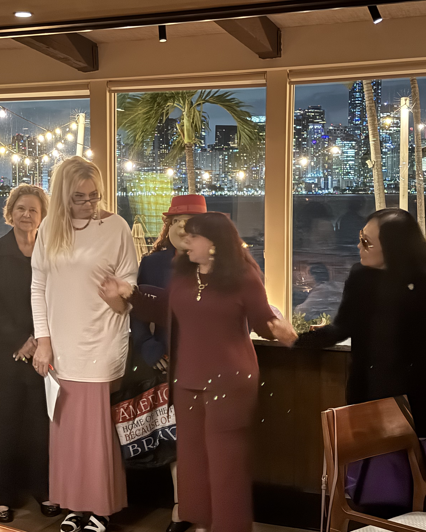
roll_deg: +0.8
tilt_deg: -4.7
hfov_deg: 24.0
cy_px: 268
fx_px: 993
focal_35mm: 63
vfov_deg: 30.0
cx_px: 126
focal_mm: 6.76
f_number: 1.78
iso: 1250
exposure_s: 1/15
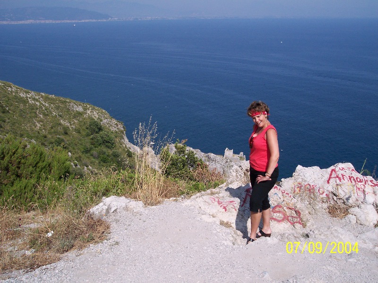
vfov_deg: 37.7
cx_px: 189
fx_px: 415
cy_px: 142
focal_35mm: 38
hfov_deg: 49.0
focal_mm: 8
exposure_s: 1/1000
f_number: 4.8
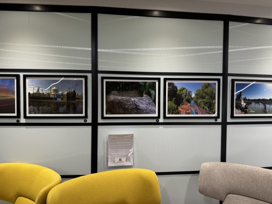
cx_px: 136
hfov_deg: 71.6
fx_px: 189
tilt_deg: -1.2
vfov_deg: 56.8
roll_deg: -0.9
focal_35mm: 24
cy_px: 102
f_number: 1.78
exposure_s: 1/100
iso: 100
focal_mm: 6.86
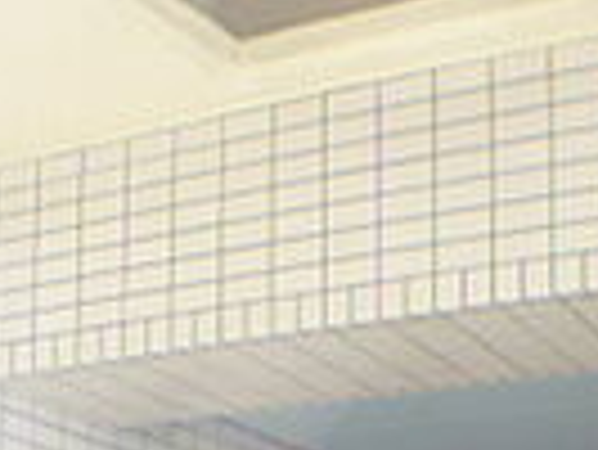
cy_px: 756
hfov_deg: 13.6
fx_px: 2490
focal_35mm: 144
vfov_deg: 9.9
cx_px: 99
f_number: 2.9
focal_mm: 5.7
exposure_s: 1/80
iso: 100
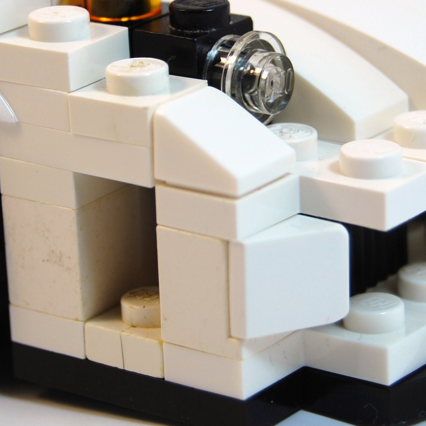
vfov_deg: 9.4
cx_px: 241
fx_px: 2577
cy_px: 101
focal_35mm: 185
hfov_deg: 9.4
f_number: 5.6
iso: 100
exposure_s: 1/125
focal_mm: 55
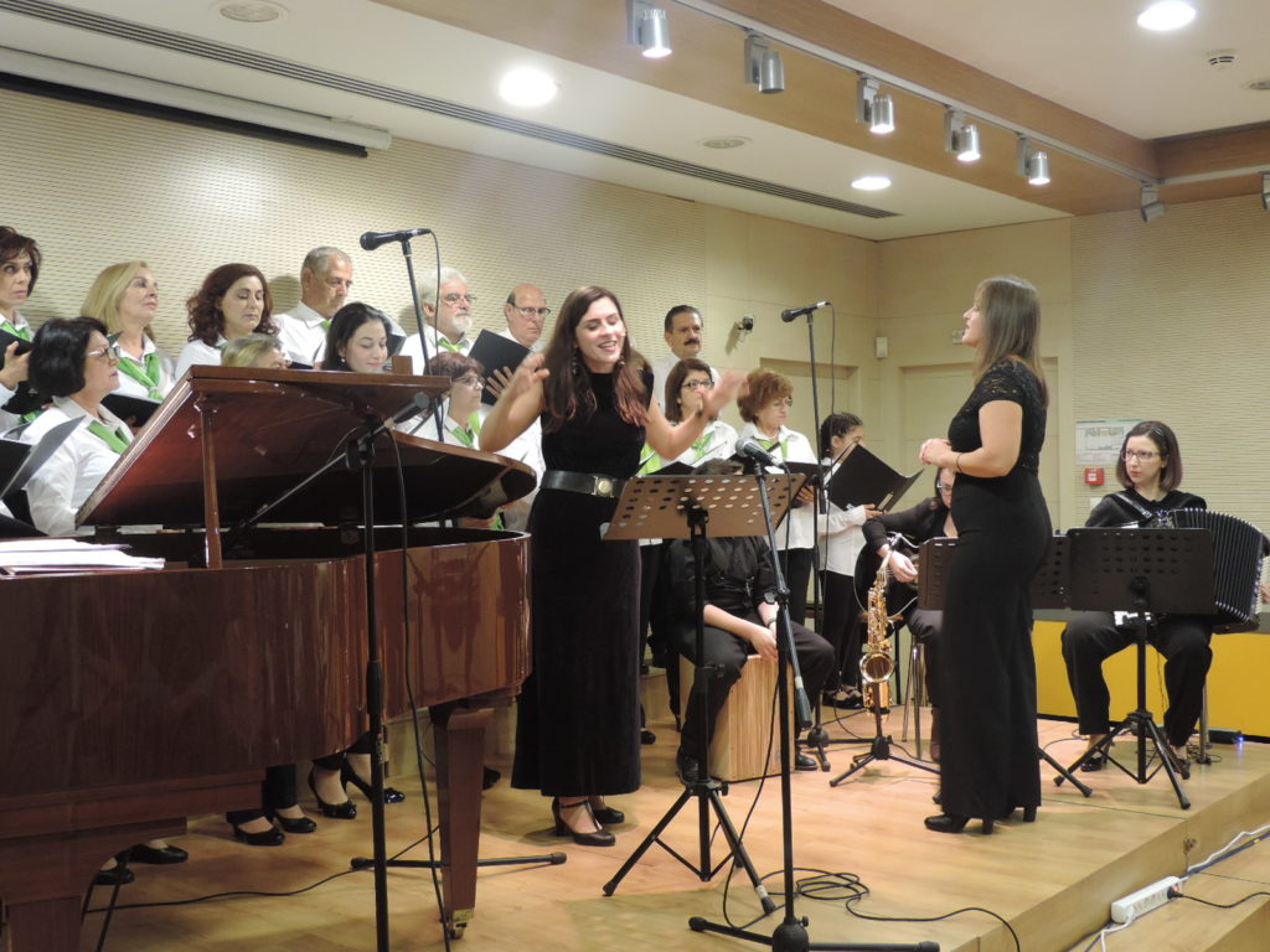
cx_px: 635
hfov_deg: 46.8
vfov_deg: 36.0
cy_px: 476
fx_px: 1468
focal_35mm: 40
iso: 400
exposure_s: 1/13
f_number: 3.3
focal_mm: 7.1
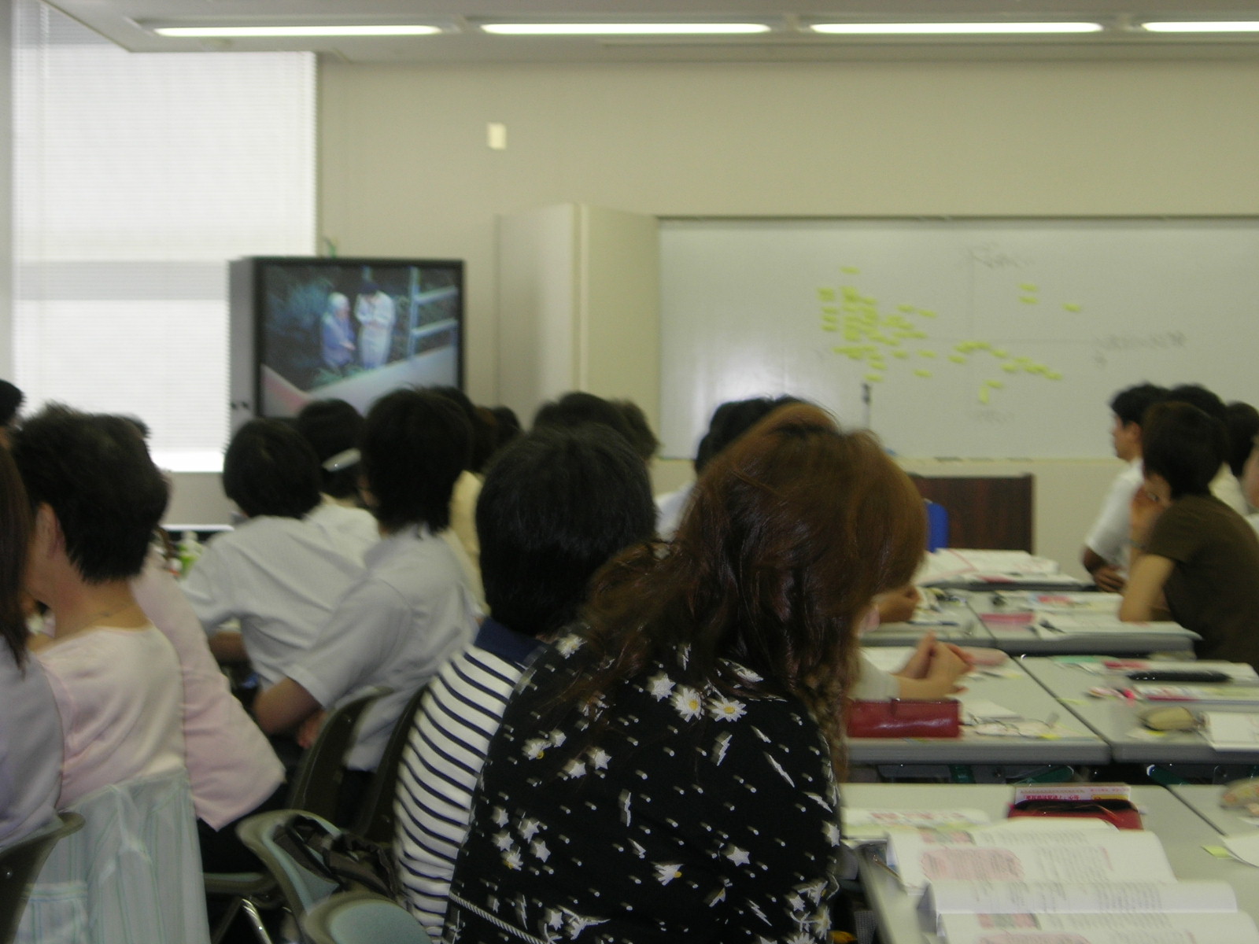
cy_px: 472
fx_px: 3346
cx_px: 630
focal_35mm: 92
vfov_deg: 16.1
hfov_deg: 21.3
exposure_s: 1/30
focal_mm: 19.1
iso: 64
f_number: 4.3
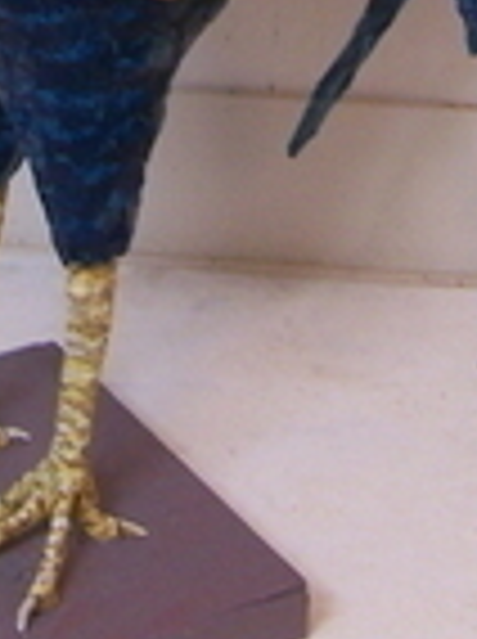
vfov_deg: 13.9
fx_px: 2469
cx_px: 83
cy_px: -284
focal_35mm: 134
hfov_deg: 11.0
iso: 140
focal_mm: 6.3
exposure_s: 1/8
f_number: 2.8
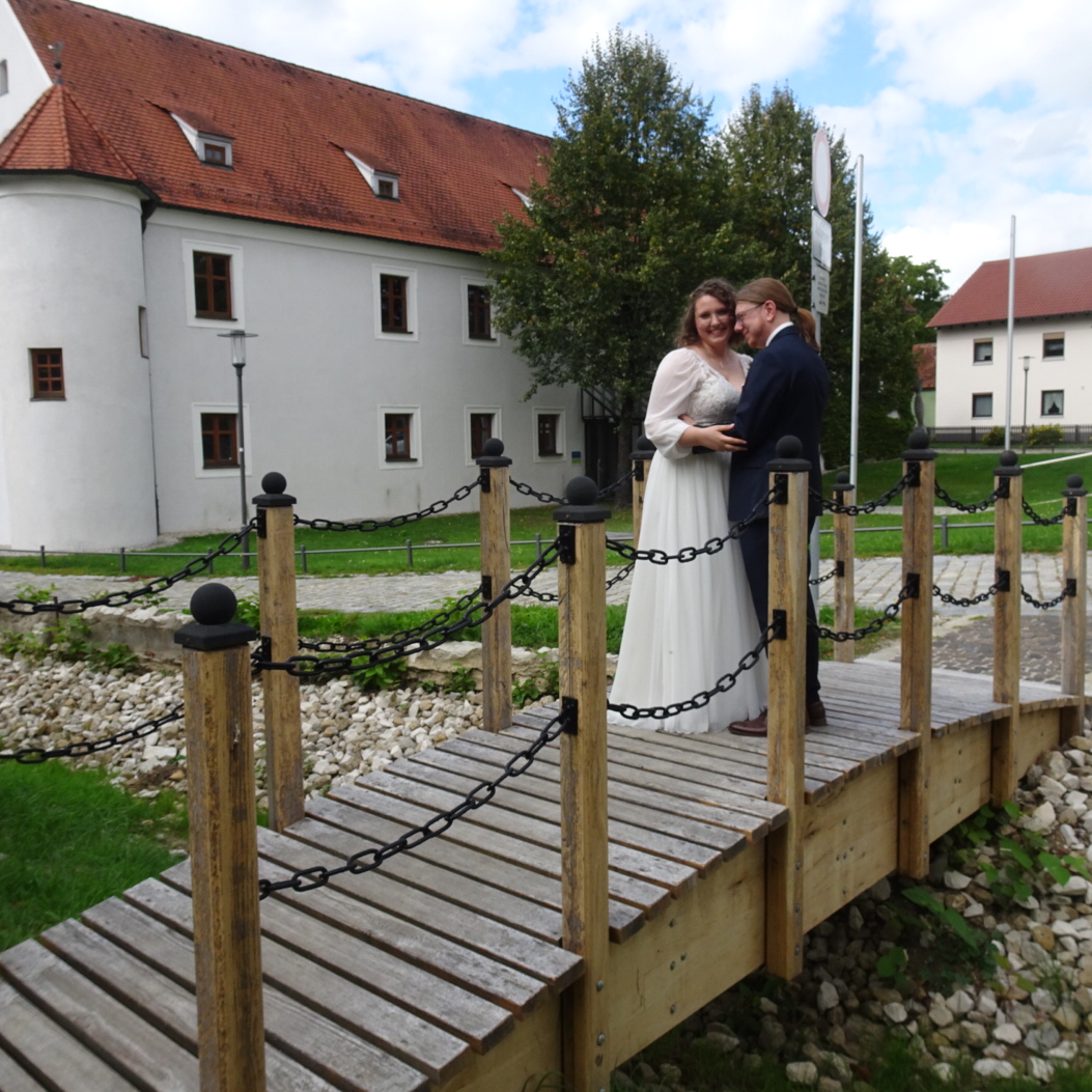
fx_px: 1035
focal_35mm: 29
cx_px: 547
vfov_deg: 55.6
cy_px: 533
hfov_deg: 55.6
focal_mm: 4.1
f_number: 3.5
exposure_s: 1/500
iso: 80
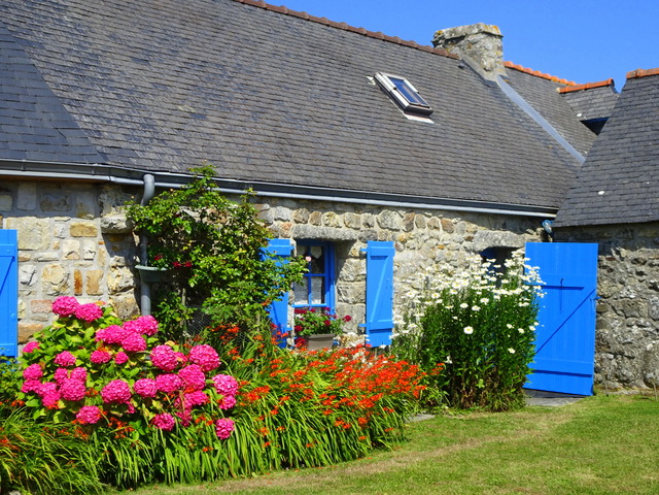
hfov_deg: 38.2
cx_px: 330
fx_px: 952
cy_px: 248
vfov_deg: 29.1
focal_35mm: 50
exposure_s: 1/640
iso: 80
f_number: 4.5
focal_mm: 8.51
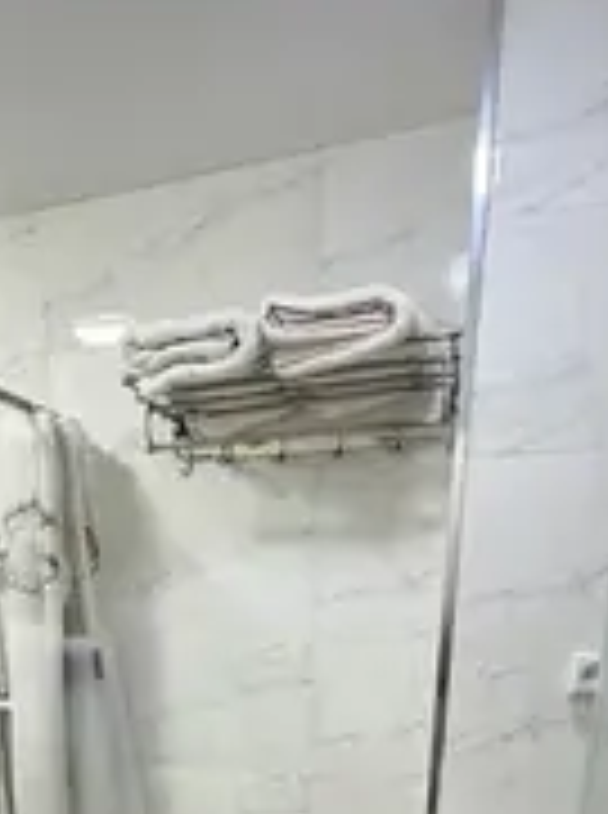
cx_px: 234
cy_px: 841
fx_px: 729
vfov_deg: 47.0
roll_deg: +0.8
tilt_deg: -18.3
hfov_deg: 45.0
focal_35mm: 31
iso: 160
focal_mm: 2.22
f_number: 2.2
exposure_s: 1/100
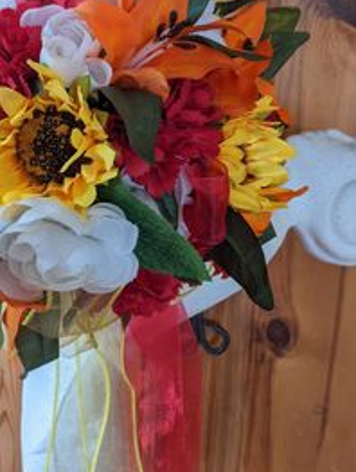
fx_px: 561
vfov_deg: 45.1
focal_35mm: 41
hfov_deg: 34.6
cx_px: 97
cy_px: 163
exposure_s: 1/24
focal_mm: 4.44
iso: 52
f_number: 1.8
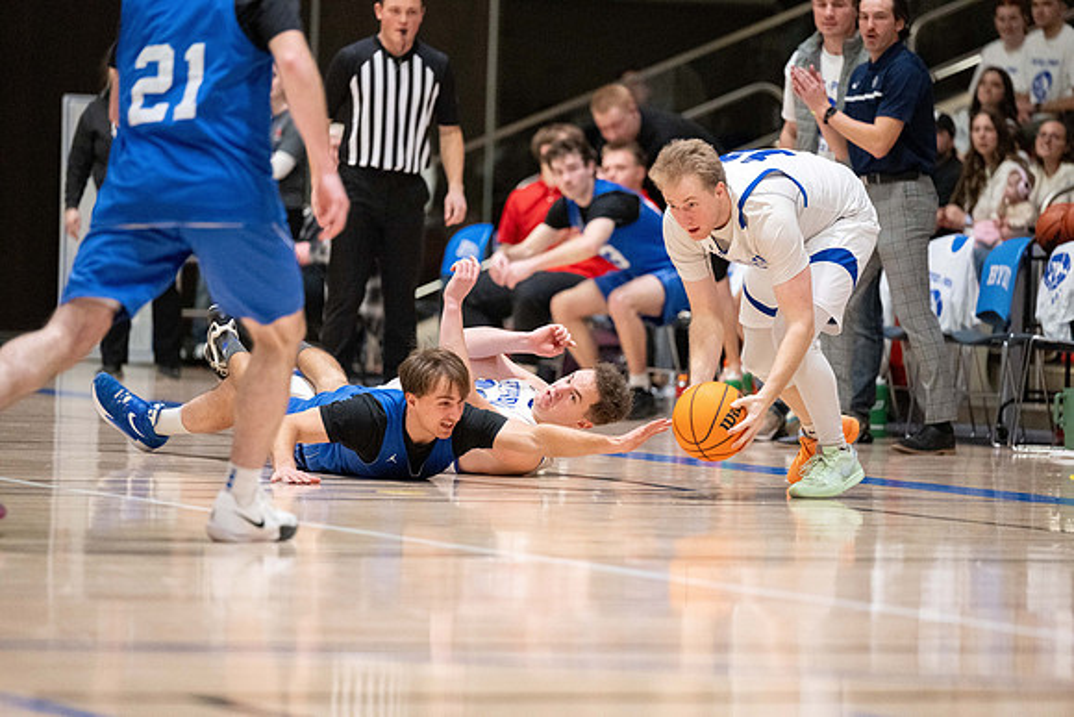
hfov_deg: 10.3
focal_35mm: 200
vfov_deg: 6.9
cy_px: 358
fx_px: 5968
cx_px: 537
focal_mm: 200
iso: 6400
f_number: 2.8
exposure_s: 1/500
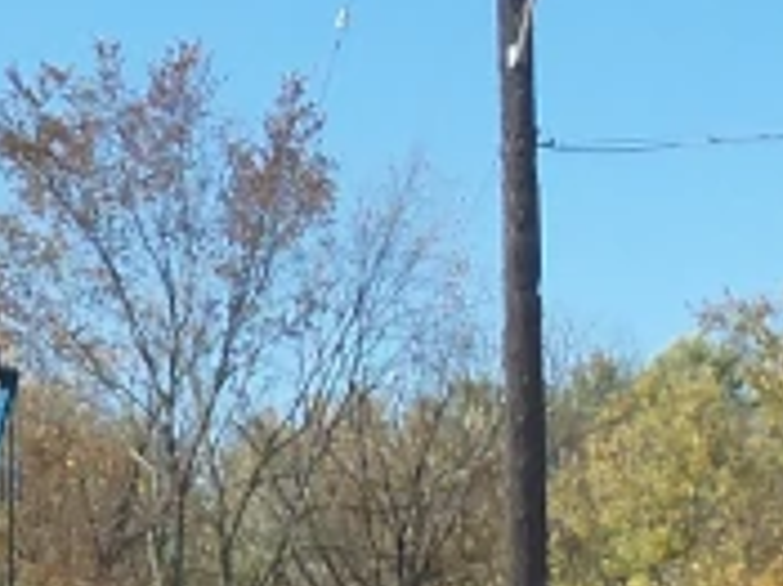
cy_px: 801
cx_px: -532
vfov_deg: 8.2
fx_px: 4046
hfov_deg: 10.5
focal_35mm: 179
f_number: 3.4
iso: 80
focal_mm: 5.2
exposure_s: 1/640
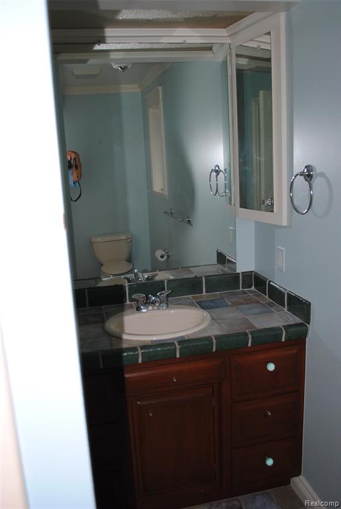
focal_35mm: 30
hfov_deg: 43.8
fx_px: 424
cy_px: 254
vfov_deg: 61.8
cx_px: 170
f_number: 3.8
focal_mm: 20
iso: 200
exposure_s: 1/60
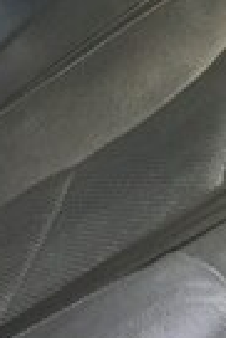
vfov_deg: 13.8
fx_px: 1371
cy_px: -6
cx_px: -524
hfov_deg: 7.8
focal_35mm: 146
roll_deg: -5.8
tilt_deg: -35.4
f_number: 2.2
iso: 32
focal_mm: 4.15
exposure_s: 1/33
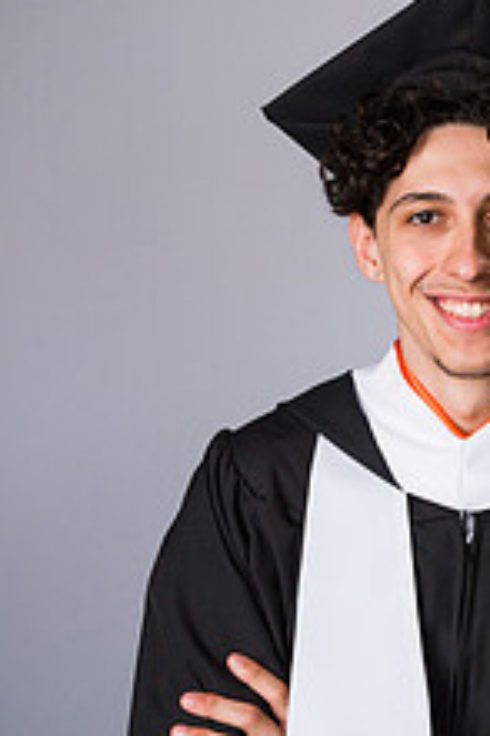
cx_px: 468
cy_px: 500
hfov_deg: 8.2
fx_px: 3415
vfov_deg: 12.3
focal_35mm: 167
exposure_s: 1/200
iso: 800
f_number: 8
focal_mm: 82
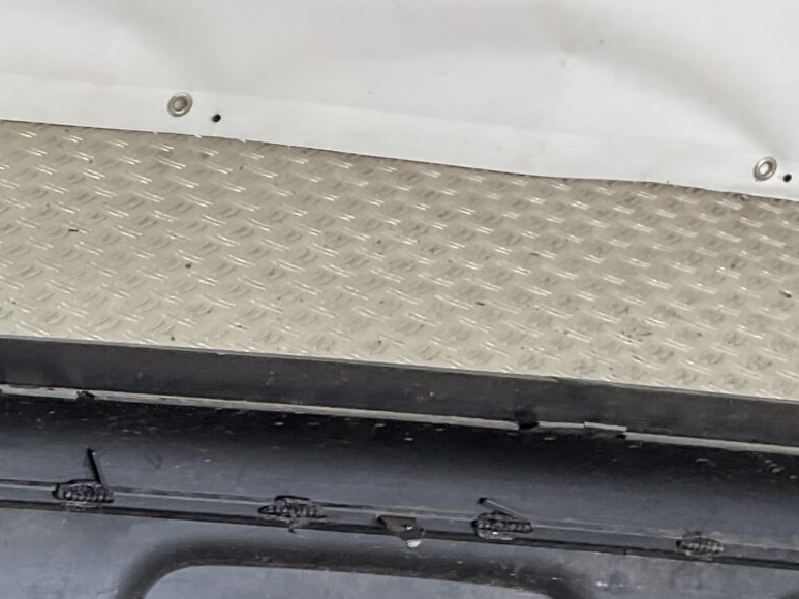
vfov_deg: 15.0
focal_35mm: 96
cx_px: -460
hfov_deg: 17.9
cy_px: 689
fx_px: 2216
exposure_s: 1/100
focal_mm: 3
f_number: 1.8
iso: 20
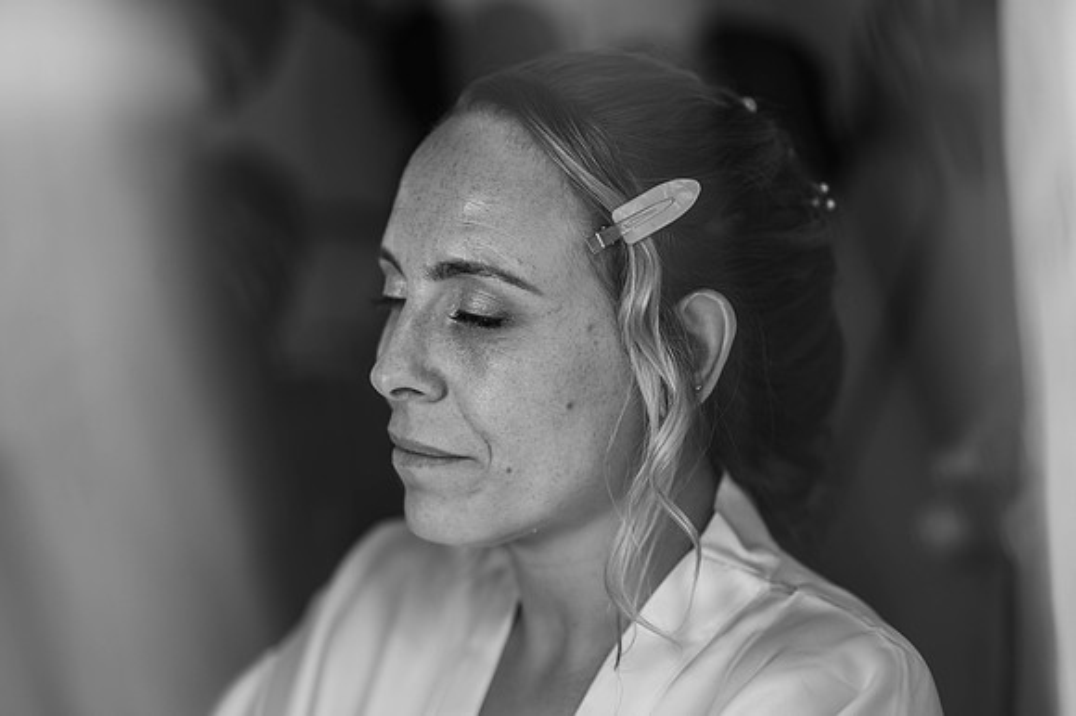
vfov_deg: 16.1
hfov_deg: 23.9
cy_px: 358
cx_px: 538
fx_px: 2539
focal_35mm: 85
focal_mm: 85
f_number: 2
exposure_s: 1/200
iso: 110
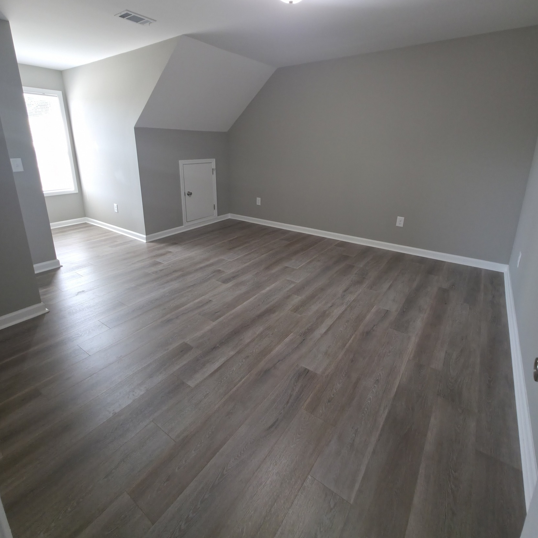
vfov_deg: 86.6
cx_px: 269
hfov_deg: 87.4
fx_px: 281
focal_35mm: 16
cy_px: 223
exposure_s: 1/40
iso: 100
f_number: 1.9
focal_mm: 2.2
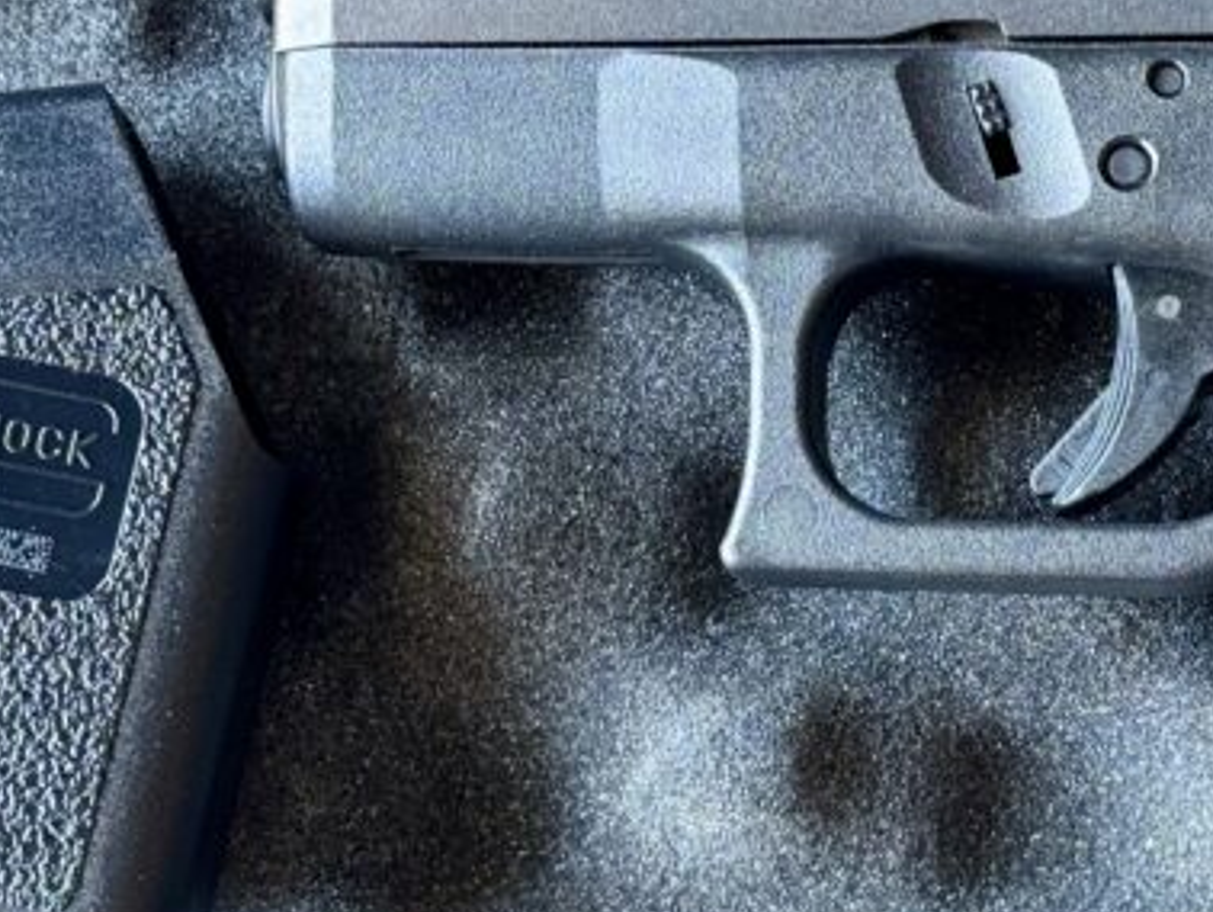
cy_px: 446
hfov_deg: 15.0
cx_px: 1088
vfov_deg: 11.4
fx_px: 4558
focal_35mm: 130
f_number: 1.78
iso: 160
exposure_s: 1/60
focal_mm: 6.76
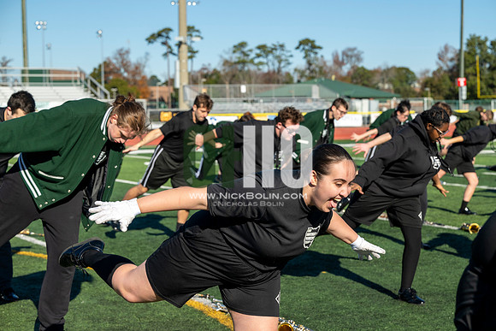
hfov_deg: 28.8
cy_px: 166
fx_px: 965
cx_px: 248
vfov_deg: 19.5
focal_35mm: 70
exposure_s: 1/2000
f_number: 5
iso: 250
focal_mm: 70
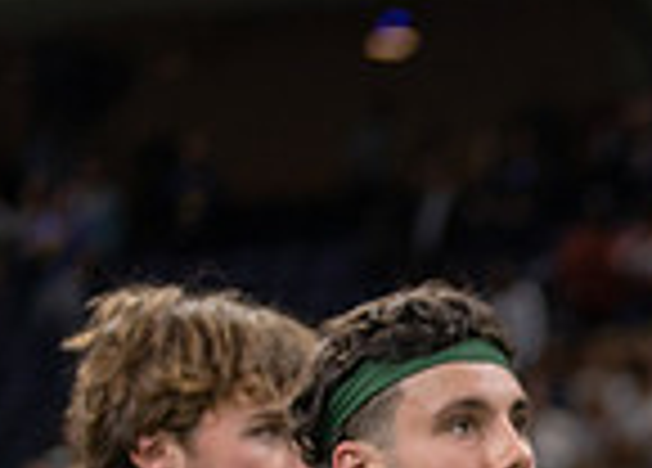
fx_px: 3876
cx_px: 1232
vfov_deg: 6.7
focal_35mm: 209
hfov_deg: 9.1
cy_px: 909
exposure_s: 1/500
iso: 160
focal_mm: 50
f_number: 1.2
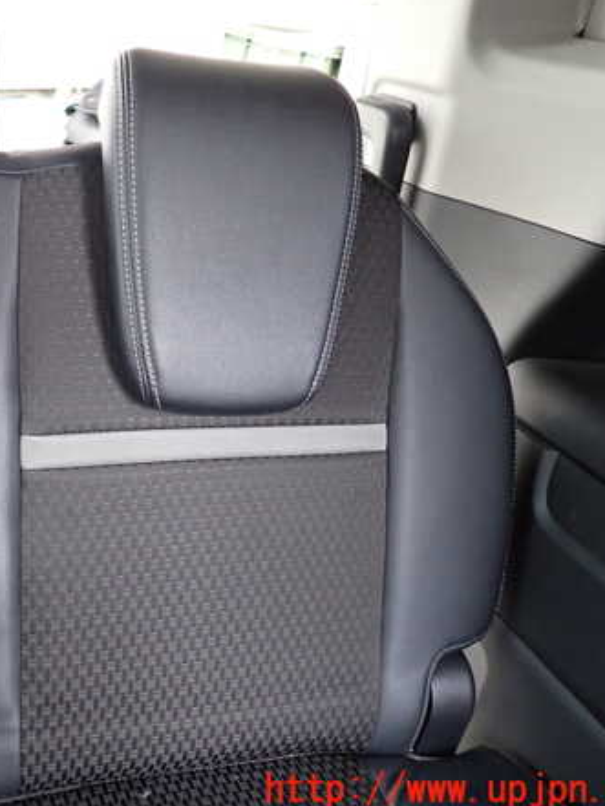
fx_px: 792
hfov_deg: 40.3
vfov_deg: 53.9
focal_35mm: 34
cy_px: 402
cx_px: 130
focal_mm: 4.5
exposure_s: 1/80
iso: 500
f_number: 2
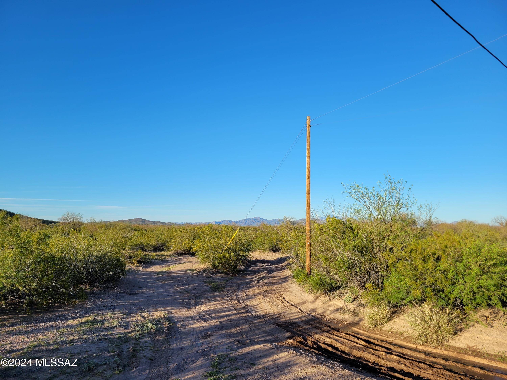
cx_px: 254
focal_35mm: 26
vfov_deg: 53.1
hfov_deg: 67.3
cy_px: 190
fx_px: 381
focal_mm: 5.4
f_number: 1.8
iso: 40
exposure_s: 1/1672
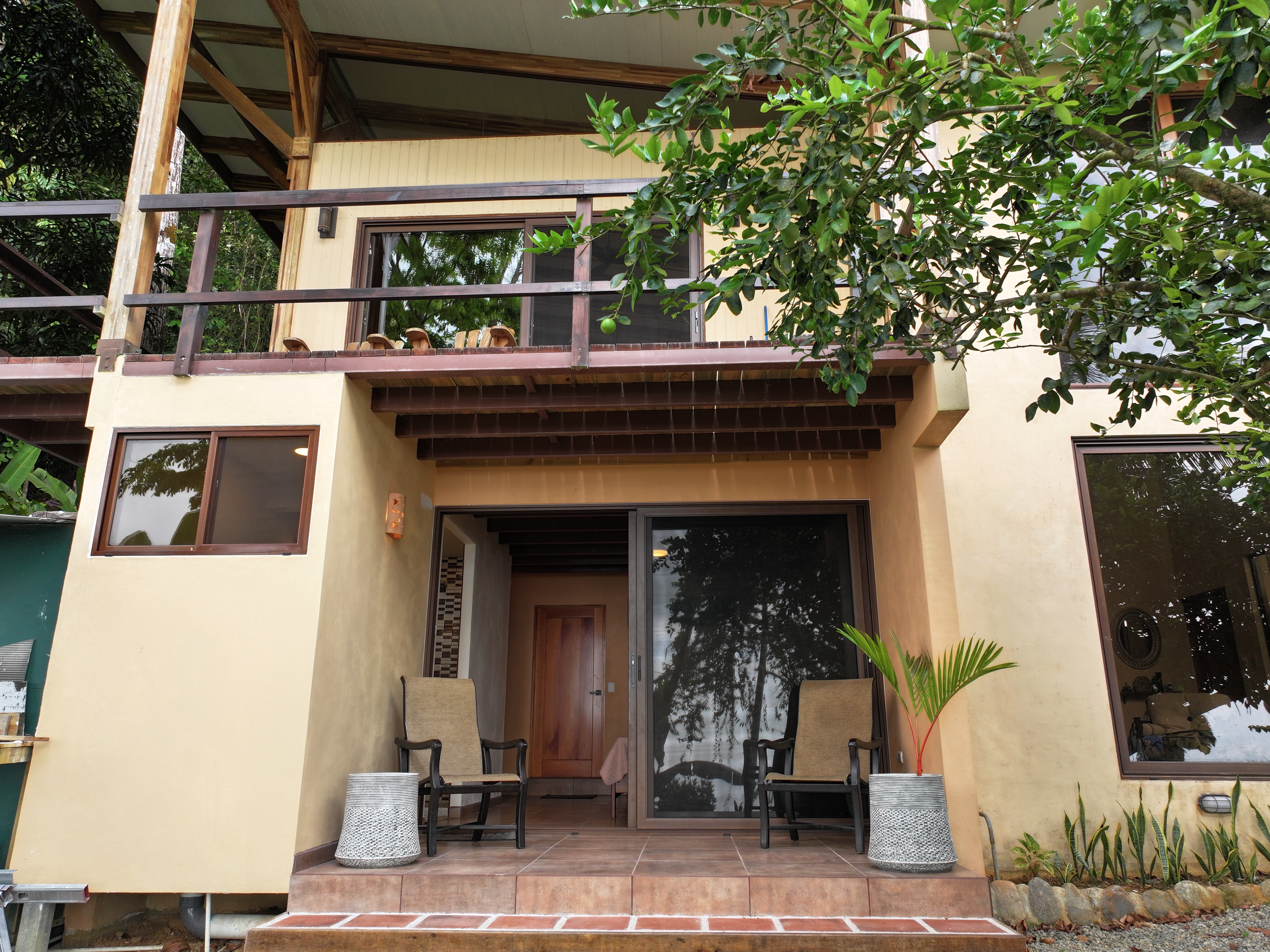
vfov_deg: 56.8
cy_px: 476
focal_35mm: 24
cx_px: 635
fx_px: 880
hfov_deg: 71.6
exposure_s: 1/400
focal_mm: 12.29
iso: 150
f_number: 2.8
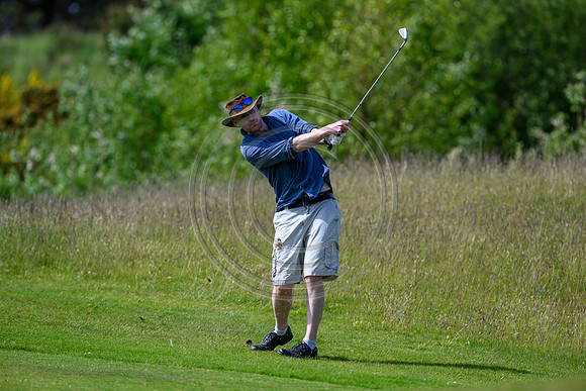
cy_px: 196
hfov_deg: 5.2
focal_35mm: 400
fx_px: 6512
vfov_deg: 3.4
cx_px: 293
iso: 500
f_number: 4
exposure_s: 1/4000
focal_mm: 400
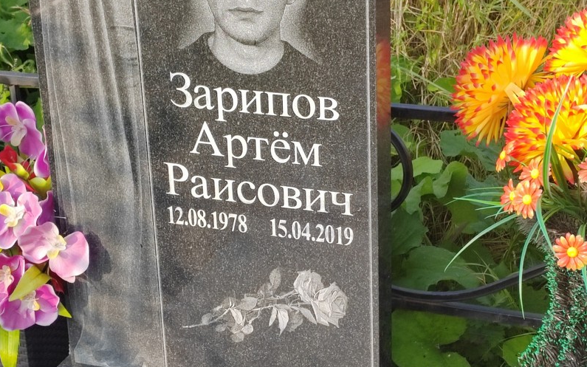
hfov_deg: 25.8
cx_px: 293
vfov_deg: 16.3
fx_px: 1280
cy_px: 169
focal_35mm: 80
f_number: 1.9
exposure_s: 1/350
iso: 100
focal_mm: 5.52
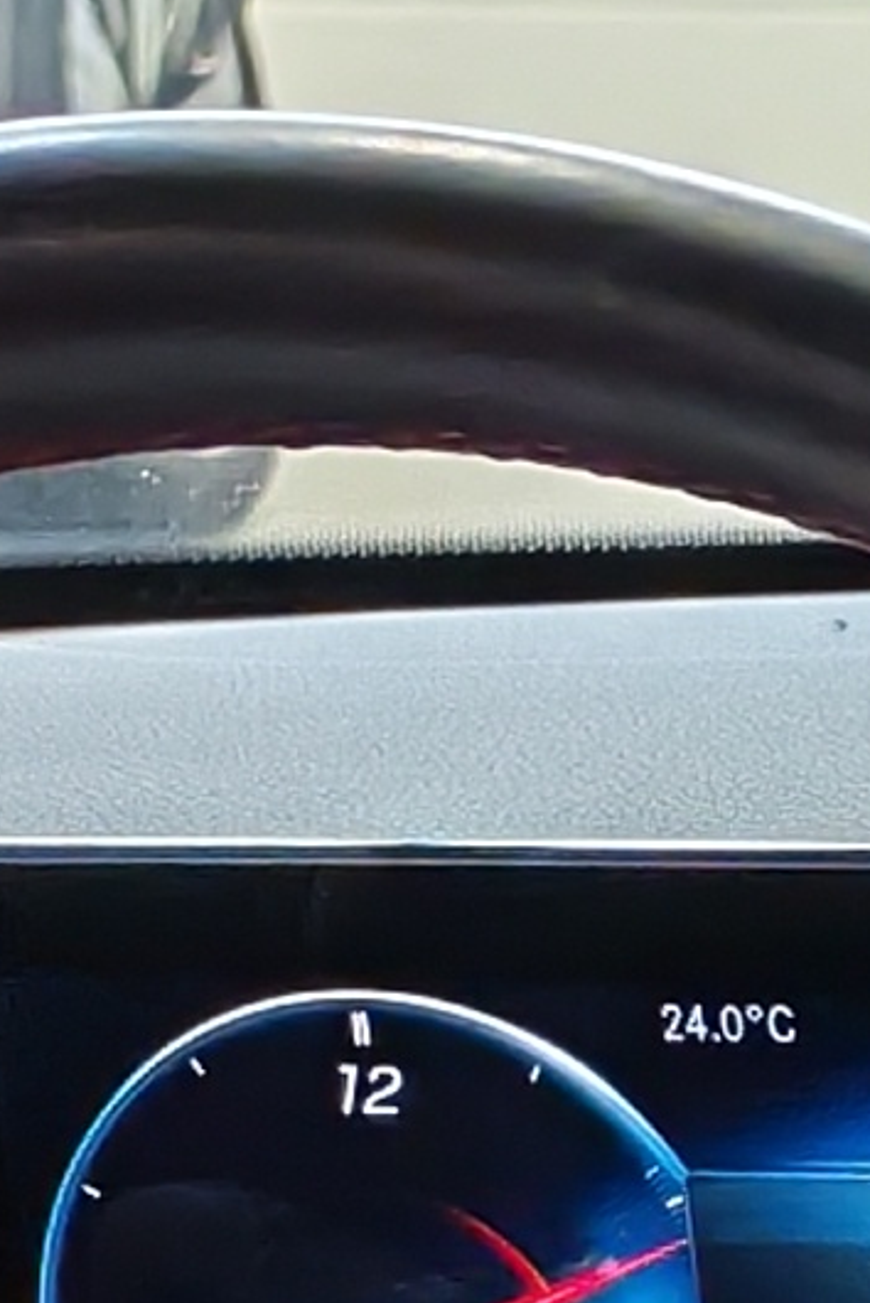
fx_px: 8724
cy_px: 3629
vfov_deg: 7.7
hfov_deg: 5.0
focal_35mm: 241
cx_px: 3817
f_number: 1.9
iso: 1153
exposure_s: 1/100
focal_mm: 6.12
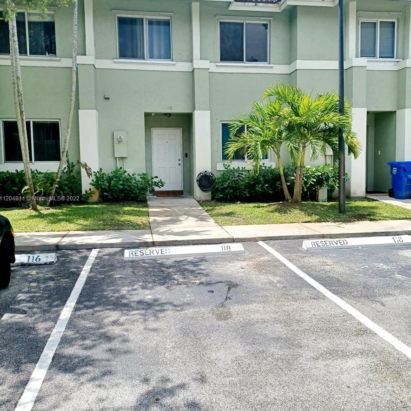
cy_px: 199
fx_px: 403
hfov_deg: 54.0
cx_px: 204
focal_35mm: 30
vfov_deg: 54.0
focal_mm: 4.6
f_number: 1.8
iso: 32
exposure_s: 1/500
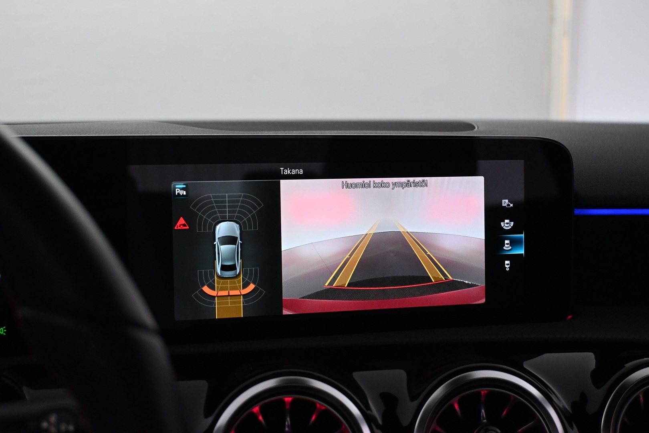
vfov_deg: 26.5
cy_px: 216
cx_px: 324
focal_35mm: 51
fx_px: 919
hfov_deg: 38.9
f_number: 5
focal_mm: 34
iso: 2500
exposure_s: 1/125
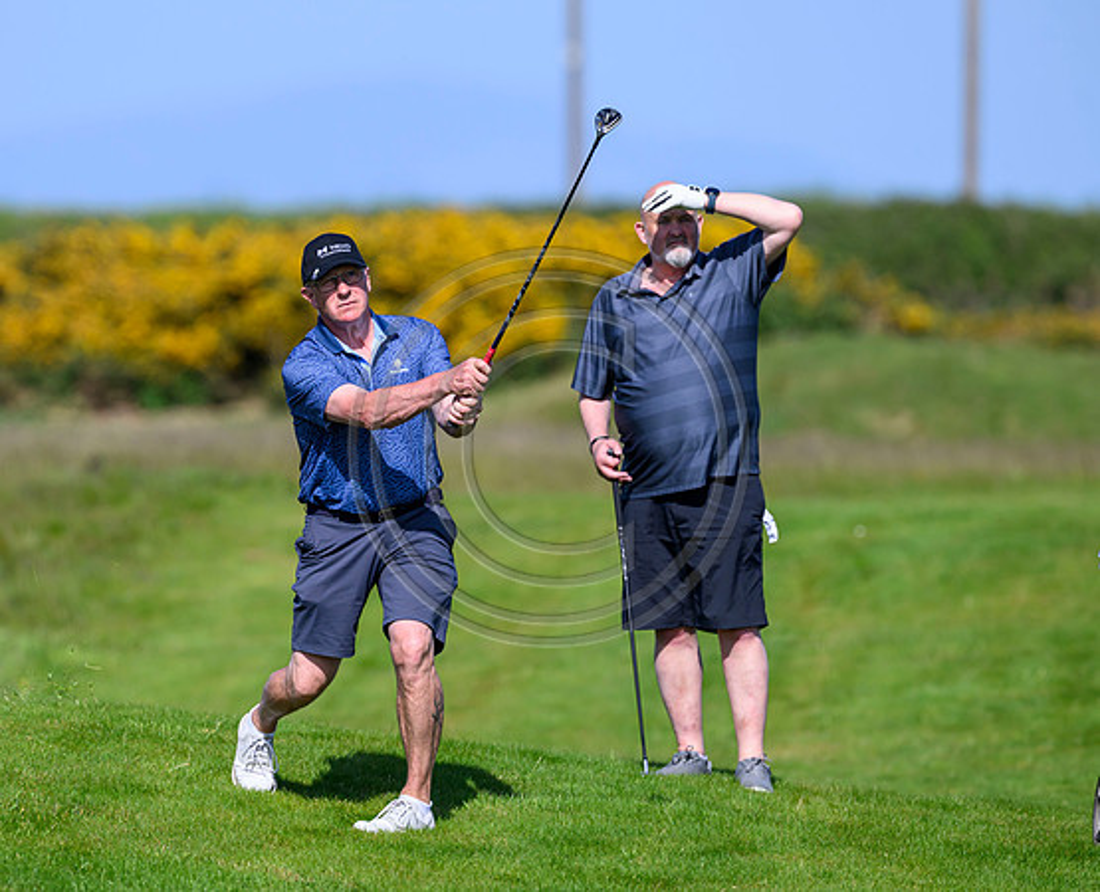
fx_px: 15670
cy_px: 470
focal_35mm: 479
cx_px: 395
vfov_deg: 3.3
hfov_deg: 4.0
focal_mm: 400
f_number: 4.5
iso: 500
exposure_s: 1/5000
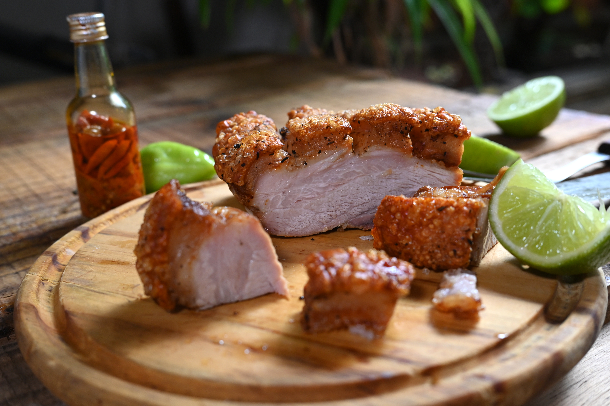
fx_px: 677
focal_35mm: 40
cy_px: 203
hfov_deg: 48.5
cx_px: 305
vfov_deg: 33.4
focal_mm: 40
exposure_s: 1/100
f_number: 5.6
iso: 640
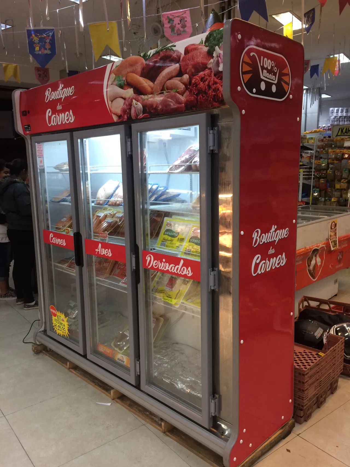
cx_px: 175
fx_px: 391
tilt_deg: -11.4
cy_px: 234
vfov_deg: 61.7
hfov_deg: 48.2
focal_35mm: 29
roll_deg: +1.5
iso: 80
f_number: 2.2
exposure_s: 1/30
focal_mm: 4.15
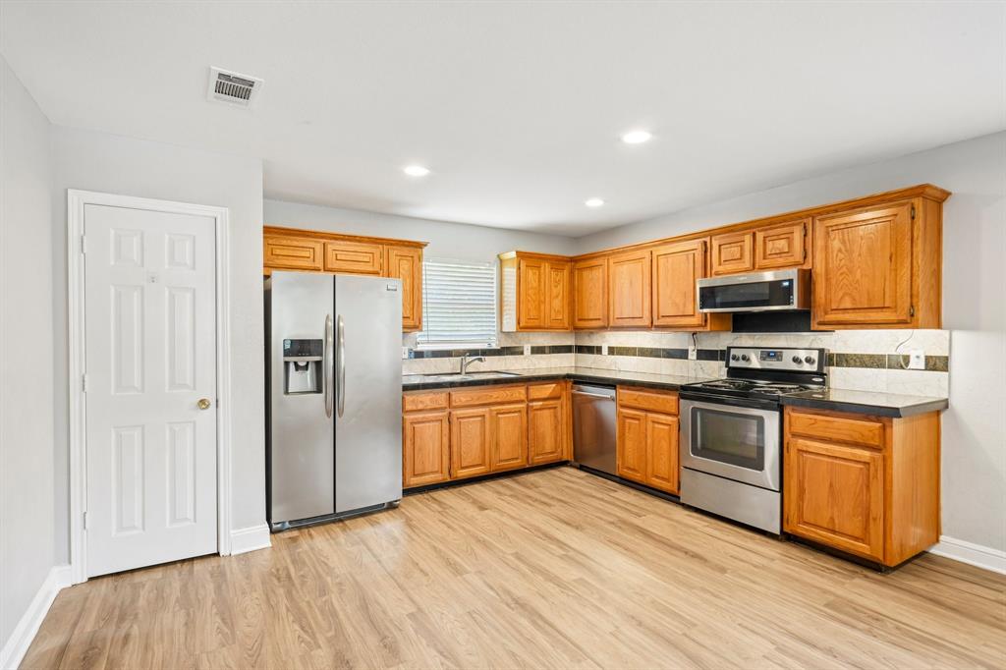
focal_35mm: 18
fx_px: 503
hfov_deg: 90.0
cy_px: 335
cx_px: 503
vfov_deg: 67.3
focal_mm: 18
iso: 400
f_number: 8
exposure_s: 1/6
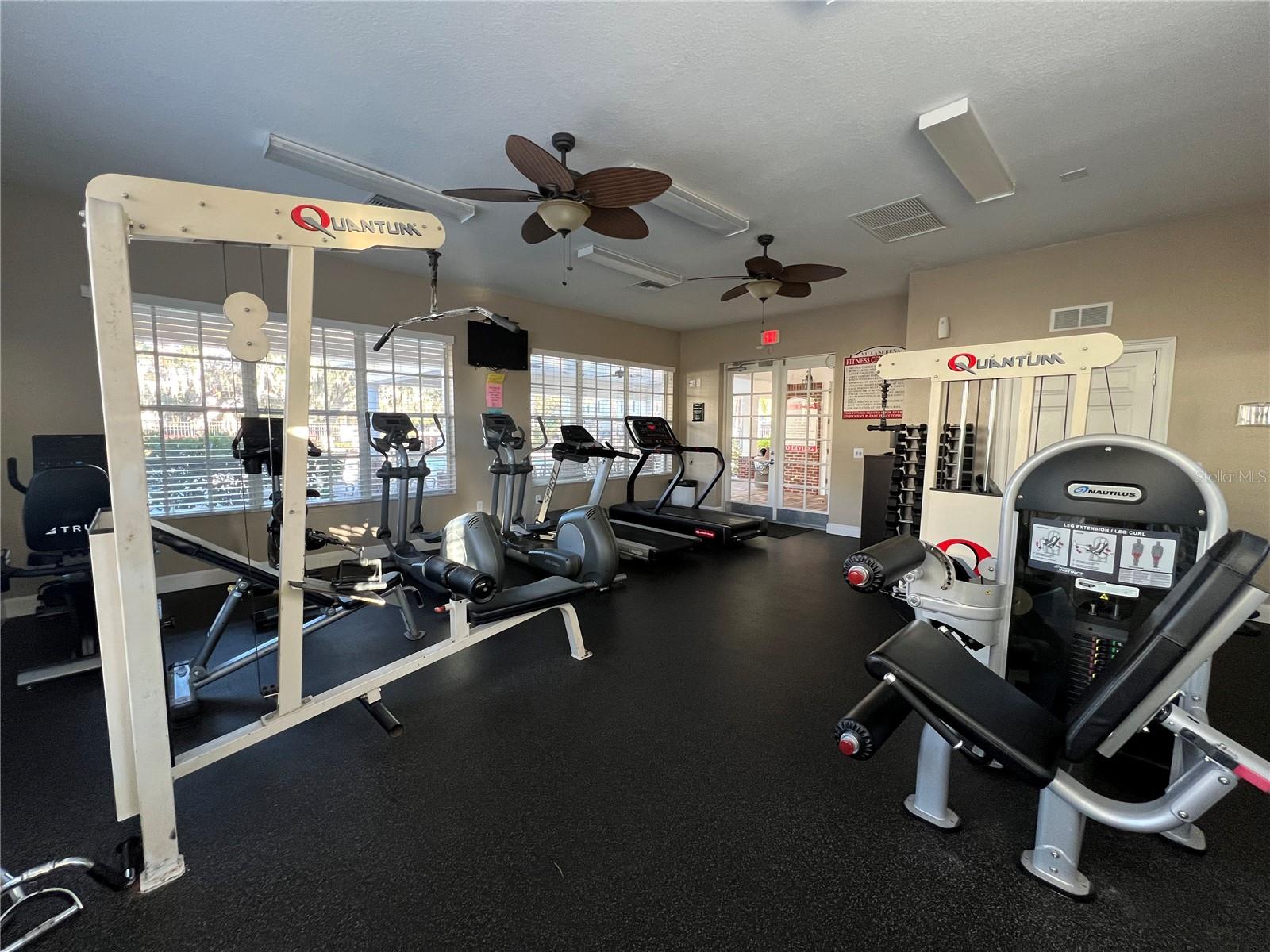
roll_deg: -0.3
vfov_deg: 89.9
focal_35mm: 13
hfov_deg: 106.2
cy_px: 476
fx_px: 477
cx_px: 635
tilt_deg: -5.1
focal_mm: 1.57
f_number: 1.8
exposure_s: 1/71
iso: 250
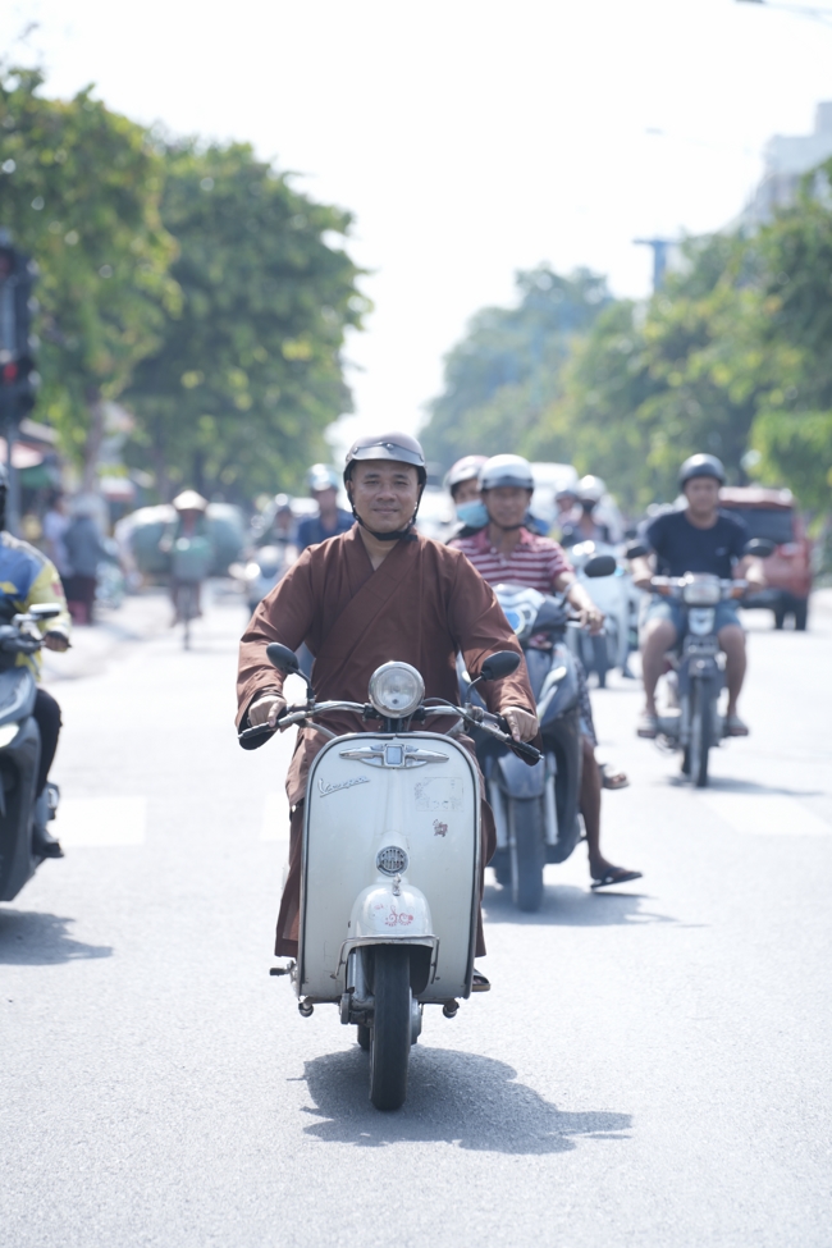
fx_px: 4818
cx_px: 416
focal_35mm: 139
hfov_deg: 9.9
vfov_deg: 14.8
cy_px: 624
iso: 125
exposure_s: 1/400
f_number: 4
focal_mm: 139
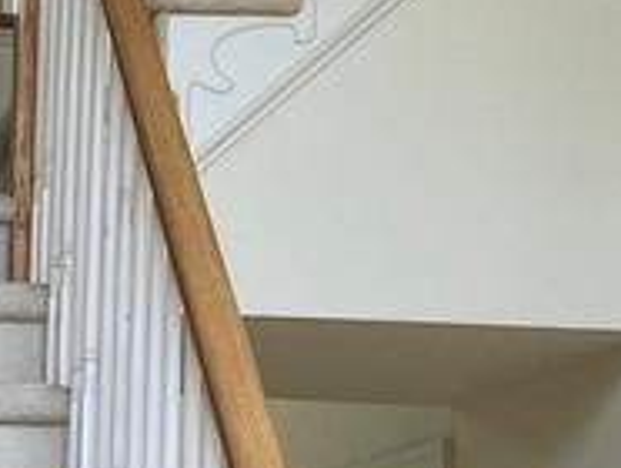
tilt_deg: +7.0
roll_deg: -1.3
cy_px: 358
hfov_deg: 13.4
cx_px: -110
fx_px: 2569
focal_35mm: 143
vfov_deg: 10.4
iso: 125
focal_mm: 4.2
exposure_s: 1/121
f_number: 1.6
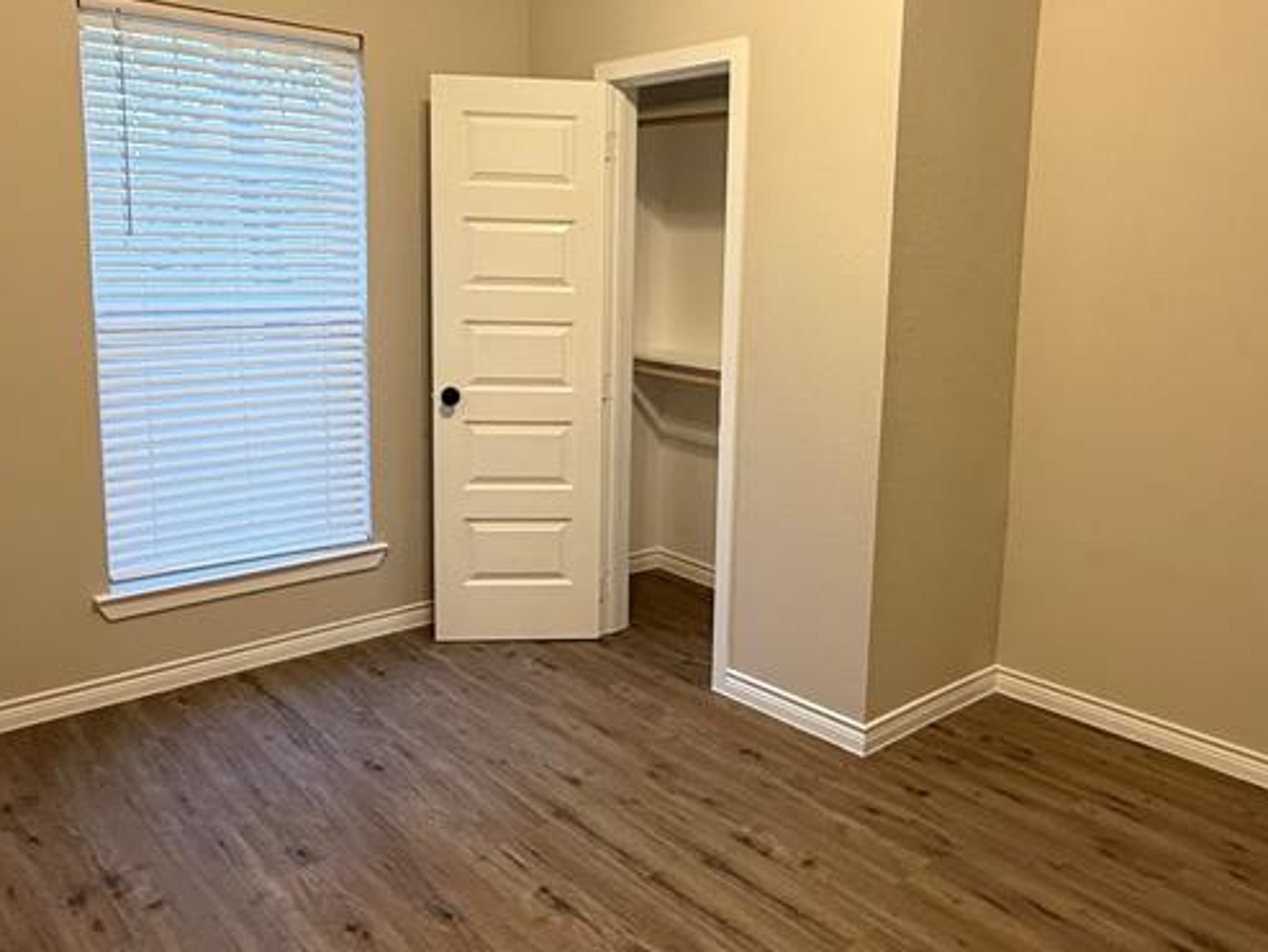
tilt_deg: -7.6
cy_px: 398
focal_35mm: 29
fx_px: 1063
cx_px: 716
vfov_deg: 48.1
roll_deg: -1.3
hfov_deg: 61.4
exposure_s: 1/60
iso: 320
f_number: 2.2
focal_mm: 2.22
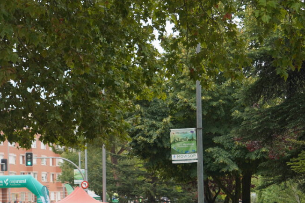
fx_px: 1372
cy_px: 169
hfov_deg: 12.7
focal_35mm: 162
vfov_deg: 8.4
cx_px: 117
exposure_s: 1/160
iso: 100
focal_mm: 55
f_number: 5
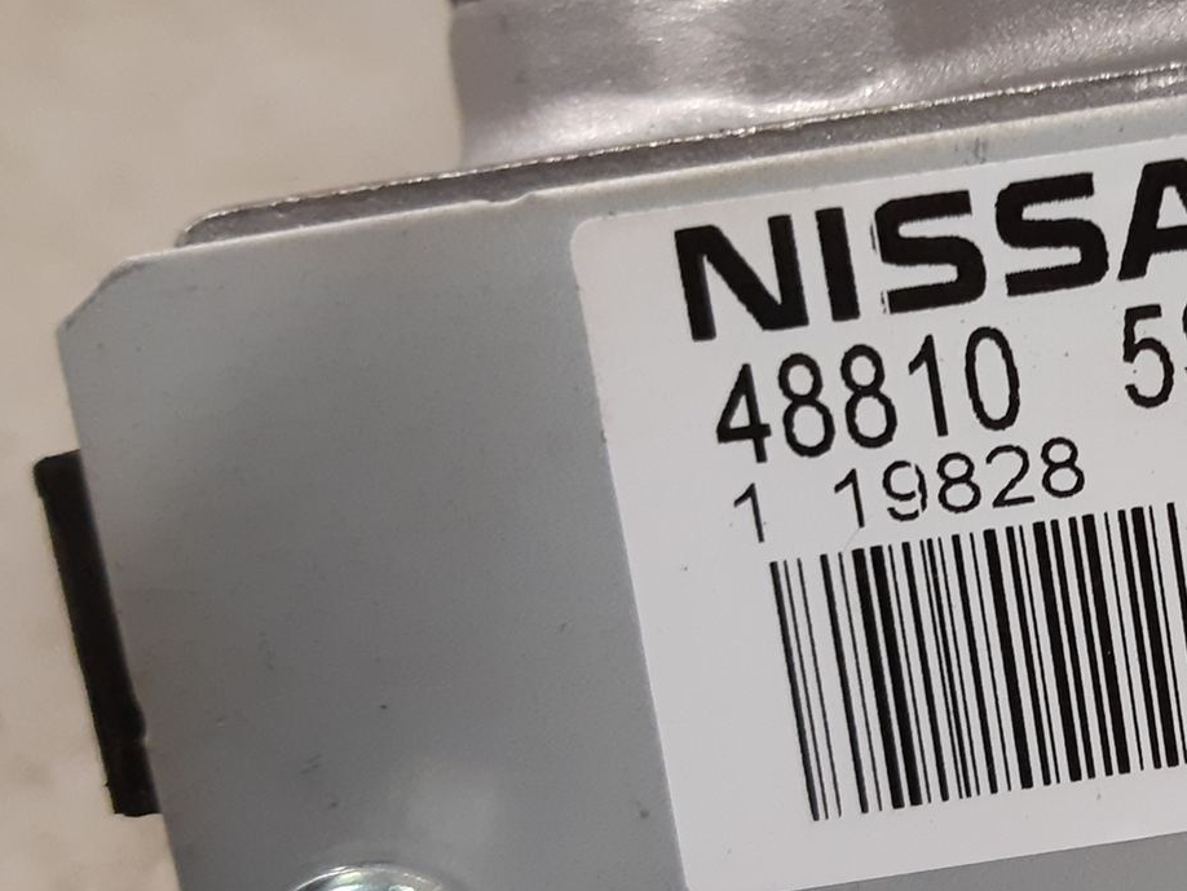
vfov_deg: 25.2
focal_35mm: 58
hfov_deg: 31.1
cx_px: 1156
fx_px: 1989
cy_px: 490
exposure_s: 1/50
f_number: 1.7
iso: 200
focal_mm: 3.93
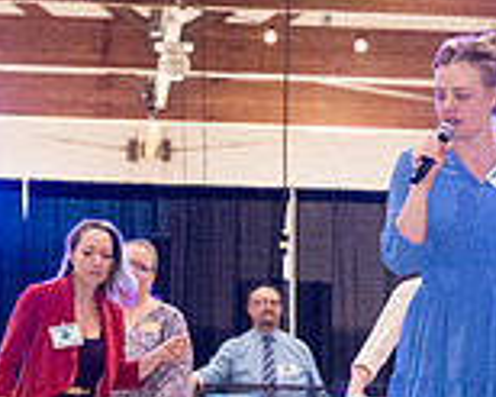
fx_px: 2963
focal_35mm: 202
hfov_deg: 9.4
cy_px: 512
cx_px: 589
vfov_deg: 7.6
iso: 4000
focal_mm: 57
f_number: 4
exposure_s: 1/400
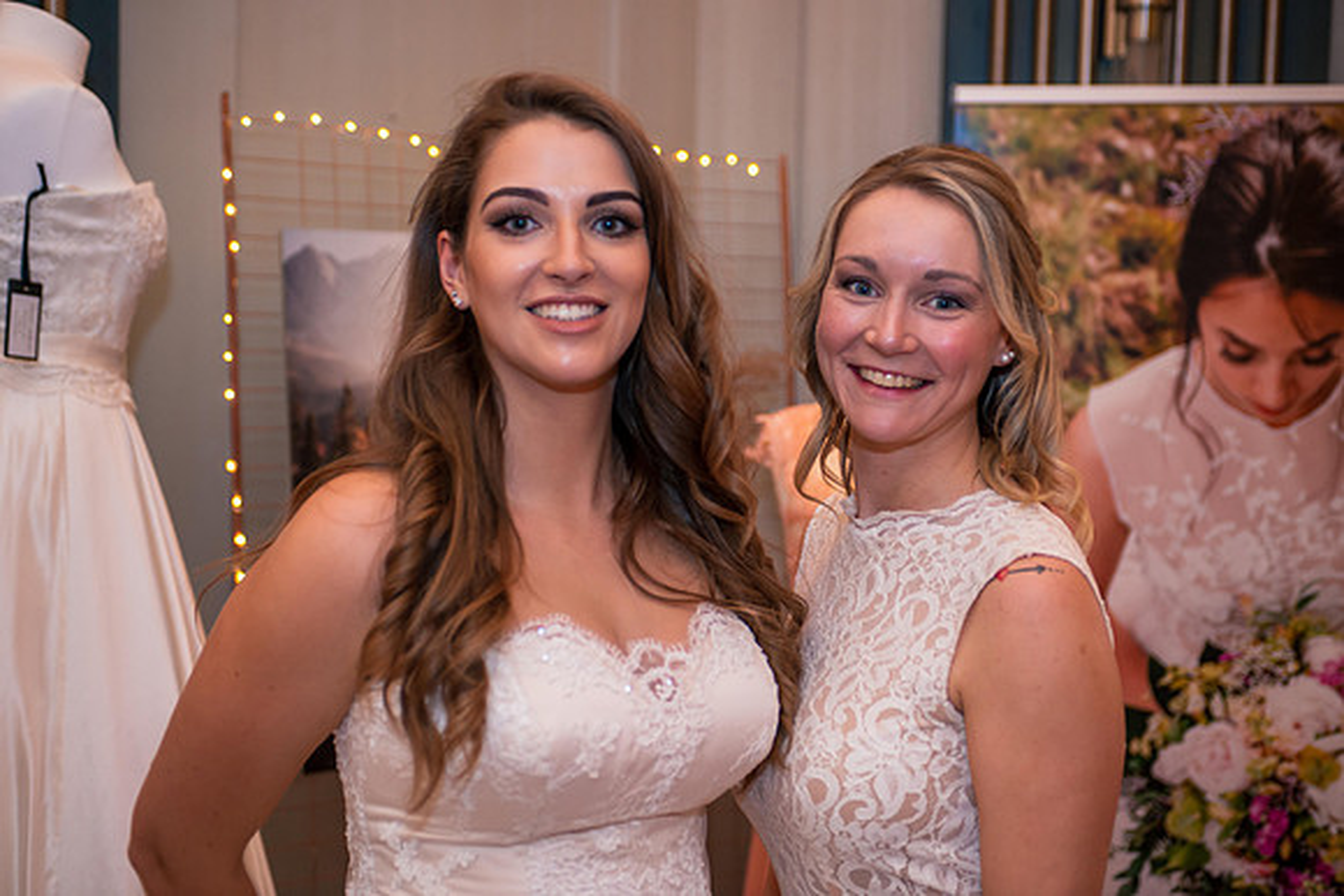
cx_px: 672
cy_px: 448
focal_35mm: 50
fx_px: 1867
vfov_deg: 27.0
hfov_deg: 39.6
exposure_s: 1/50
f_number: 2.8
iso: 1000
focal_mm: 50
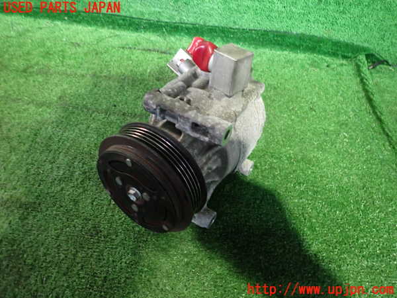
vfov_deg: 54.9
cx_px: 198
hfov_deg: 69.4
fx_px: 287
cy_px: 149
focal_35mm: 25
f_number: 2
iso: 500
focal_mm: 4.5
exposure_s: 1/30
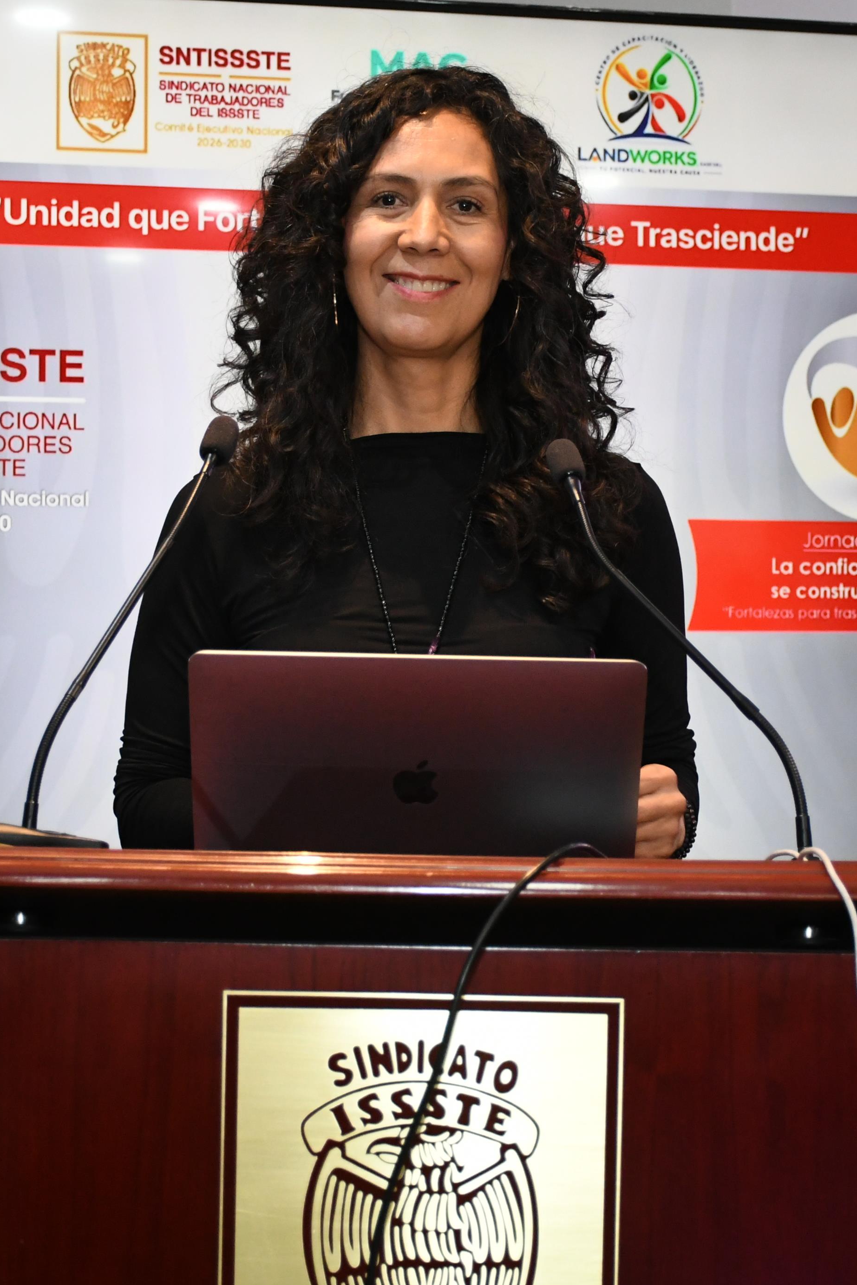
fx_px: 3071
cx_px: 483
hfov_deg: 15.9
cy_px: 646
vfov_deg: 23.6
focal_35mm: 86
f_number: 4.2
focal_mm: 38
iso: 2500
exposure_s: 1/100
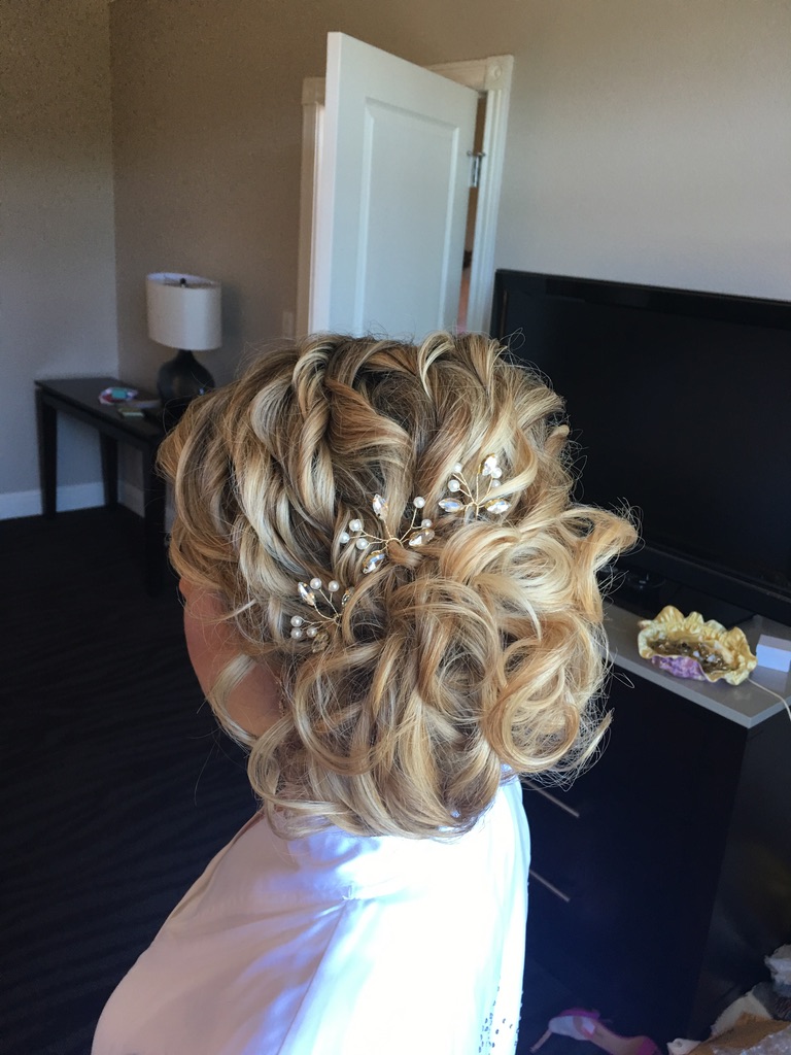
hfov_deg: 48.2
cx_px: 396
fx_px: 884
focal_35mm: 29
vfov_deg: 61.7
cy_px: 528
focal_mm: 4.15
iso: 40
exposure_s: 1/30
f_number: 2.2
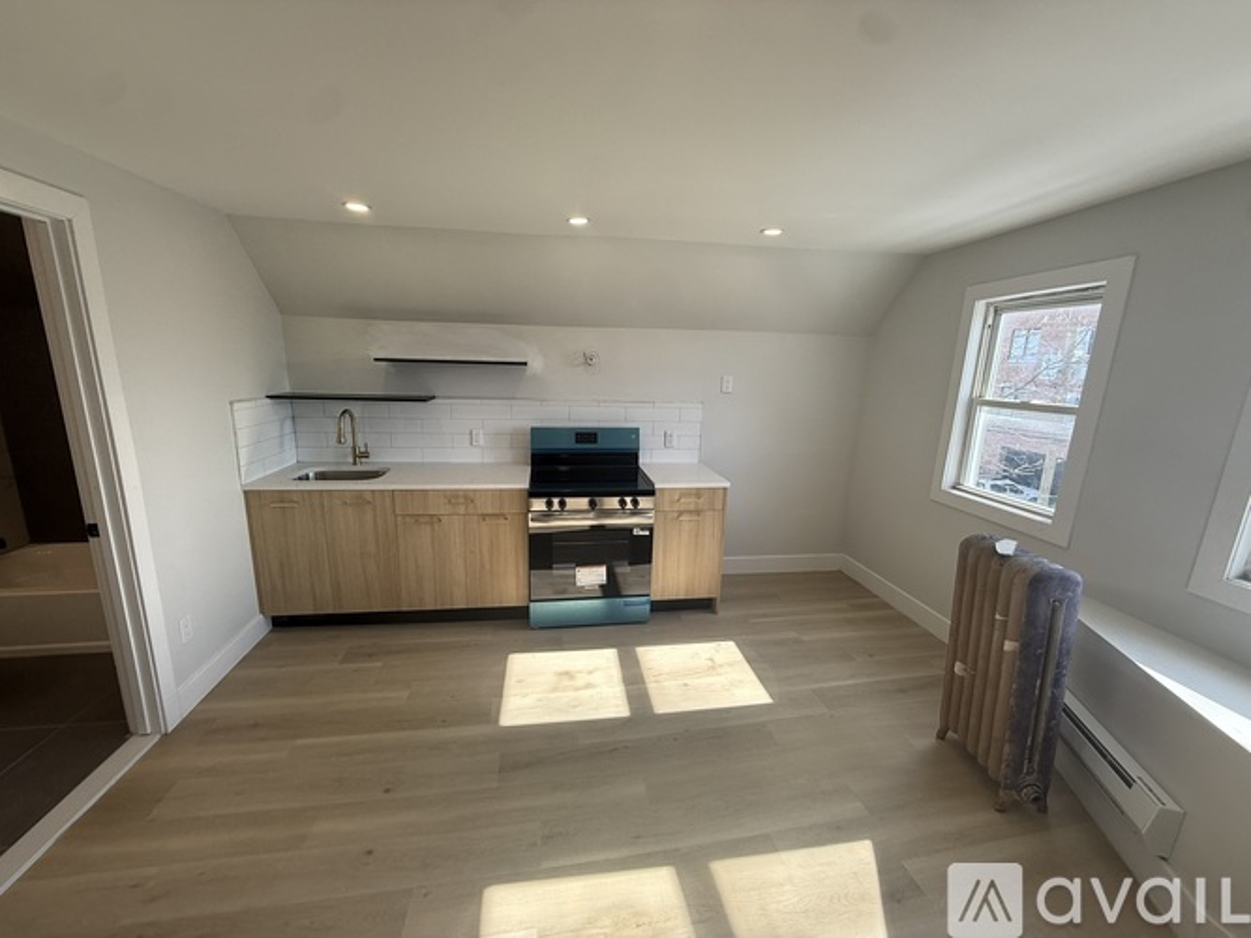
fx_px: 506
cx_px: 626
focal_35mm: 14
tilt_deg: -10.9
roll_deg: -1.7
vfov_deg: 85.7
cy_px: 469
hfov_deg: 102.1
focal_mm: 2.22
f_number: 2.2
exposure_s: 1/250
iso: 64
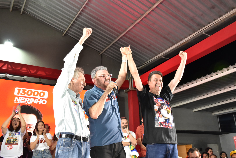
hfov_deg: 55.1
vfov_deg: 38.4
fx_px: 226
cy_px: 79
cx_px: 118
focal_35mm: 34
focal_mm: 23
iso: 1250
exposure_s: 1/100
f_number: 3.8
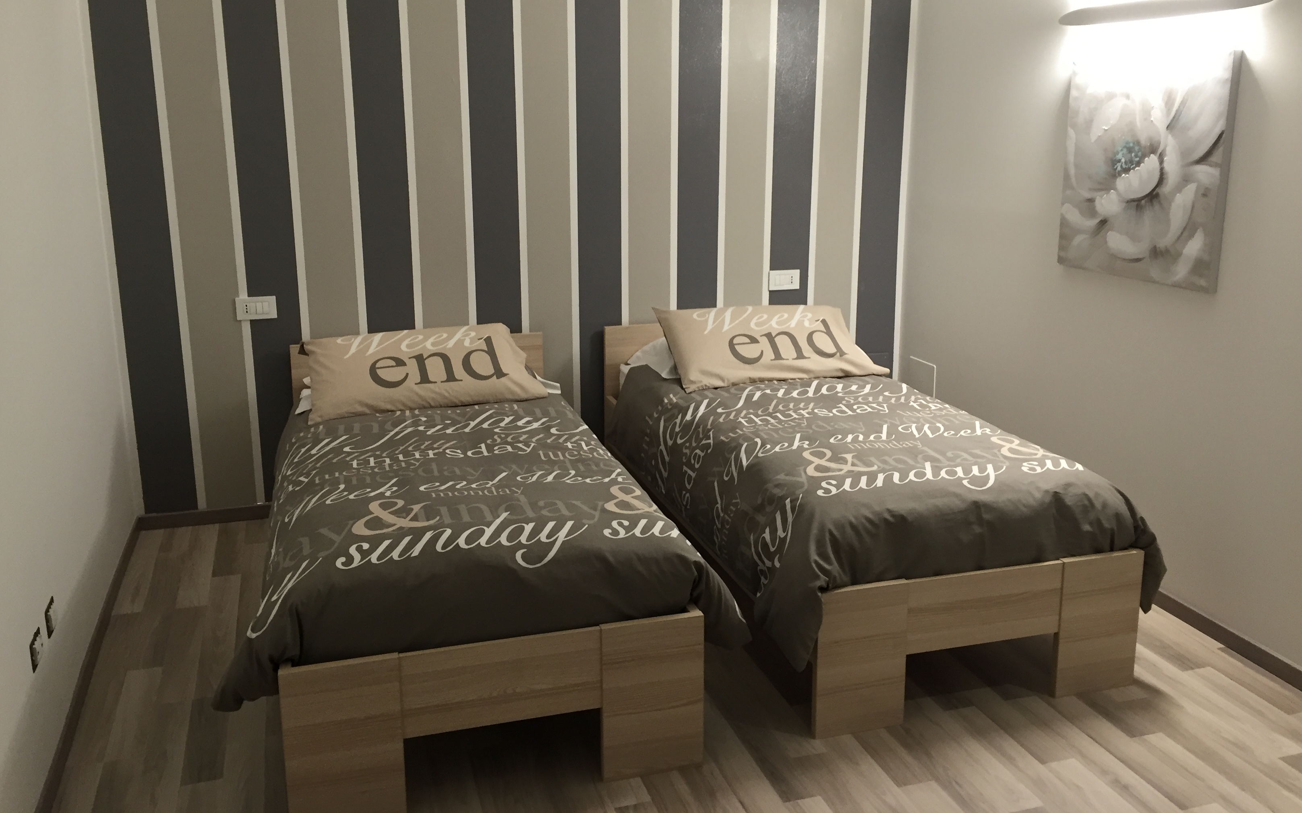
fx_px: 1100
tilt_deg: -13.6
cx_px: 650
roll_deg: +0.3
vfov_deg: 40.5
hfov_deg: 61.2
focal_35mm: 31
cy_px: 357
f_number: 2.2
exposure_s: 1/33
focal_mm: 4.15
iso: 125
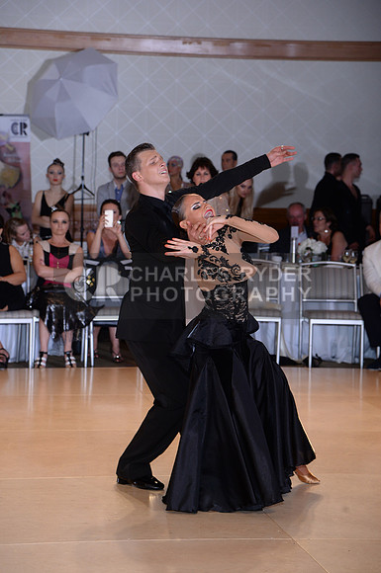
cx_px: 190
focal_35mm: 105
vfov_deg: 19.5
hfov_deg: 13.0
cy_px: 286
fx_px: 1672
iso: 1250
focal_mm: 105
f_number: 5.6
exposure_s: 1/250
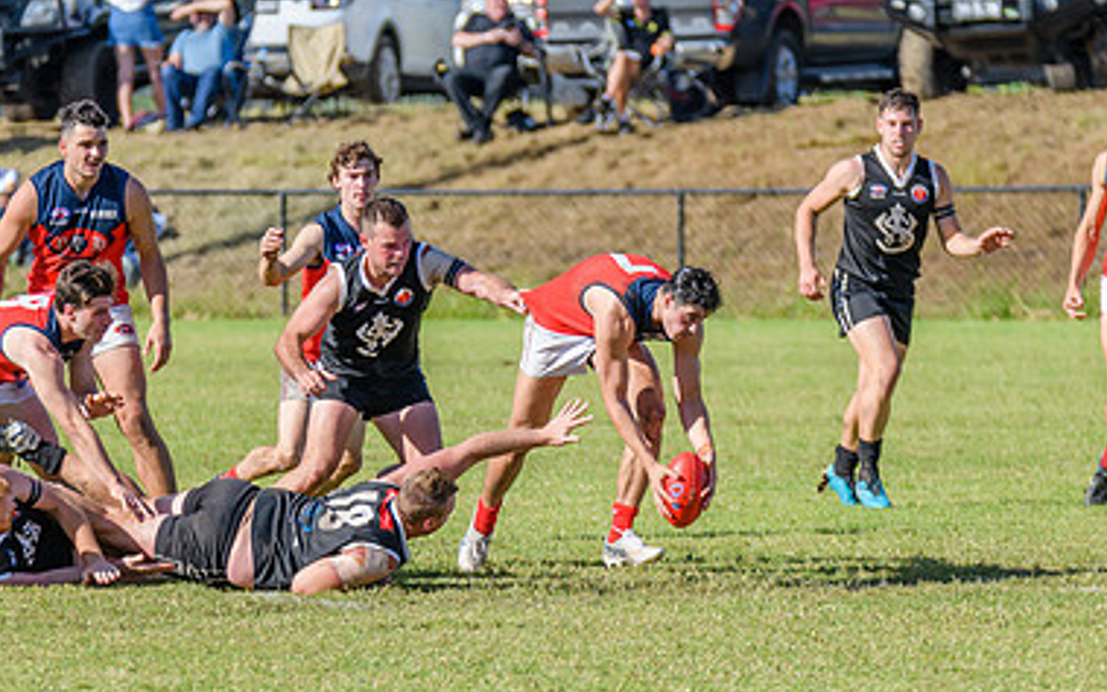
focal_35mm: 673
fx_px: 20307
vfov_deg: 2.0
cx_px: 415
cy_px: 294
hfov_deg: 3.1
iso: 800
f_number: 7.1
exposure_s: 1/2000
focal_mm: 350
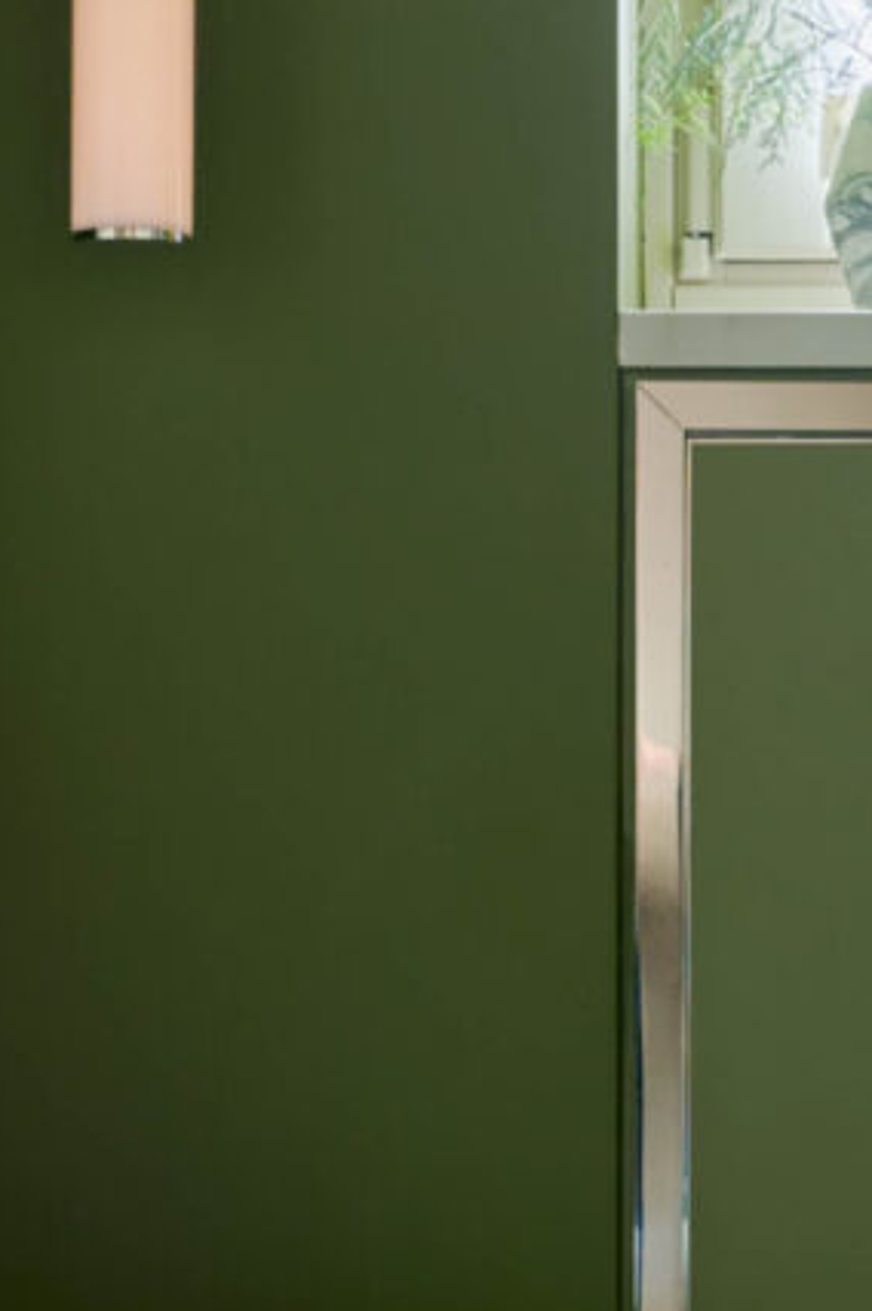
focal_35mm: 123
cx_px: 892
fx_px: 4476
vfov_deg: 16.7
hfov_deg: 11.0
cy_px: 783
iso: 200
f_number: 6.3
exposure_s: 5
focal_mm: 20.5
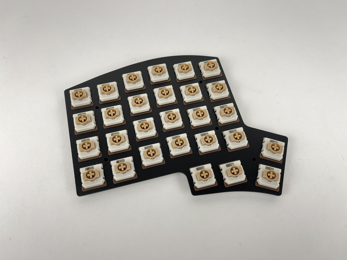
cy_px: 130
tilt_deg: -67.7
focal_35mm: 26
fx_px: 261
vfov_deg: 53.1
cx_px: 174
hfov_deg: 67.3
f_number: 1.6
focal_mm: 5.1
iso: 50
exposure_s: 1/380
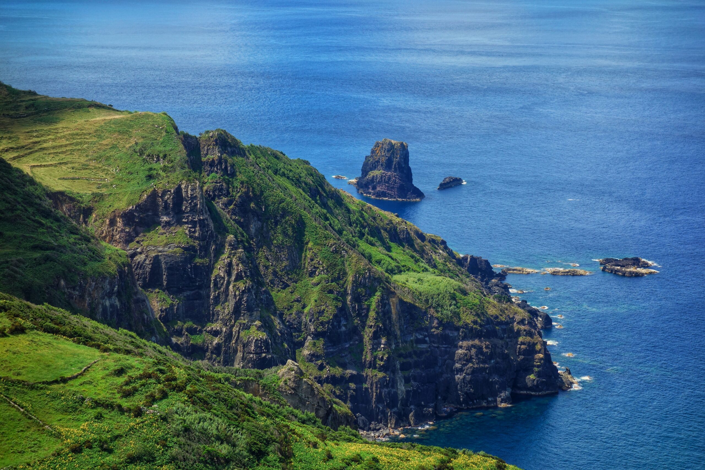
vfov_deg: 13.7
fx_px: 1958
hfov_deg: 20.4
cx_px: 352
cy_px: 235
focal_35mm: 100
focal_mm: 37.1
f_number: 5.6
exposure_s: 1/400
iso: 125
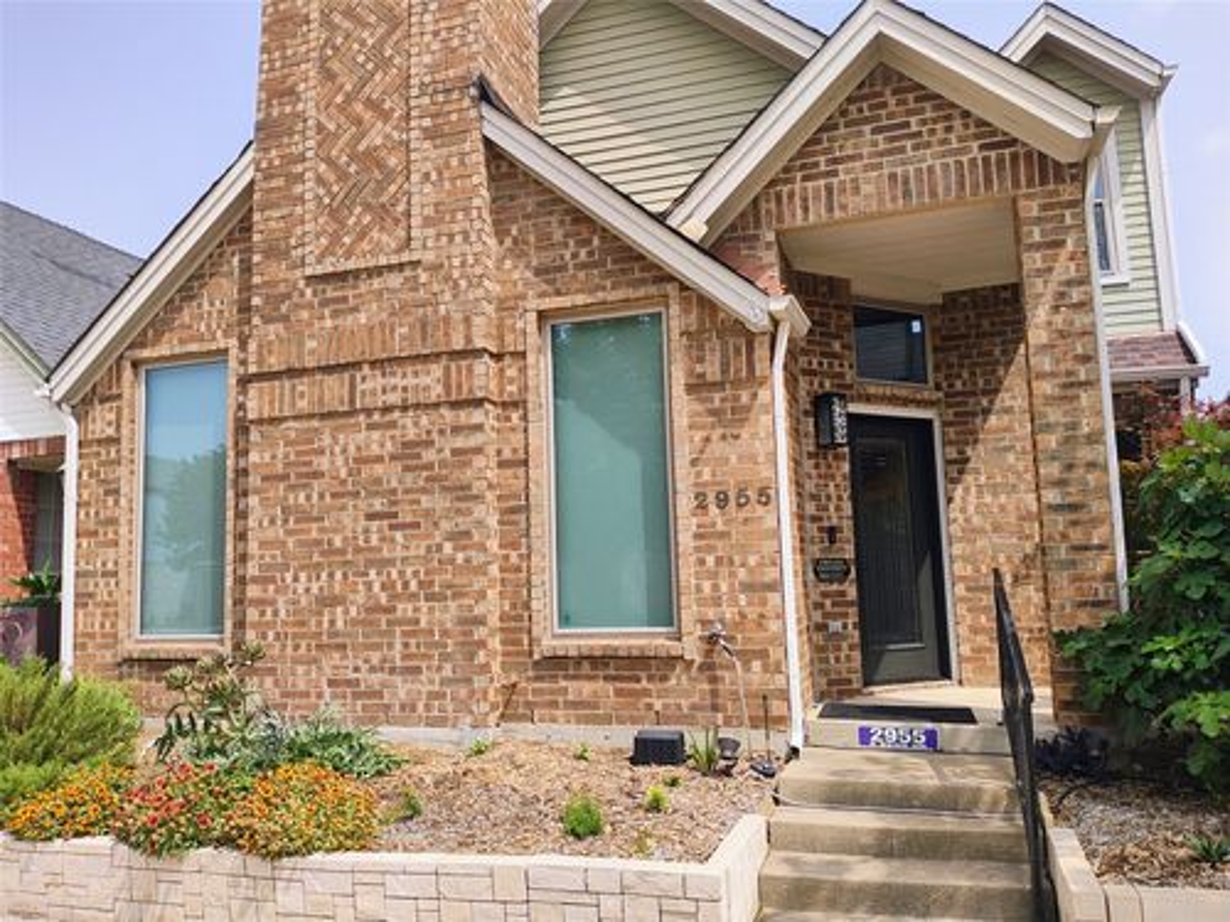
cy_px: 461
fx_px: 888
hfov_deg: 69.4
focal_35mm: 25
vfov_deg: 54.9
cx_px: 615
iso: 101
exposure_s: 1/1827
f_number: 1.5
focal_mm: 4.15
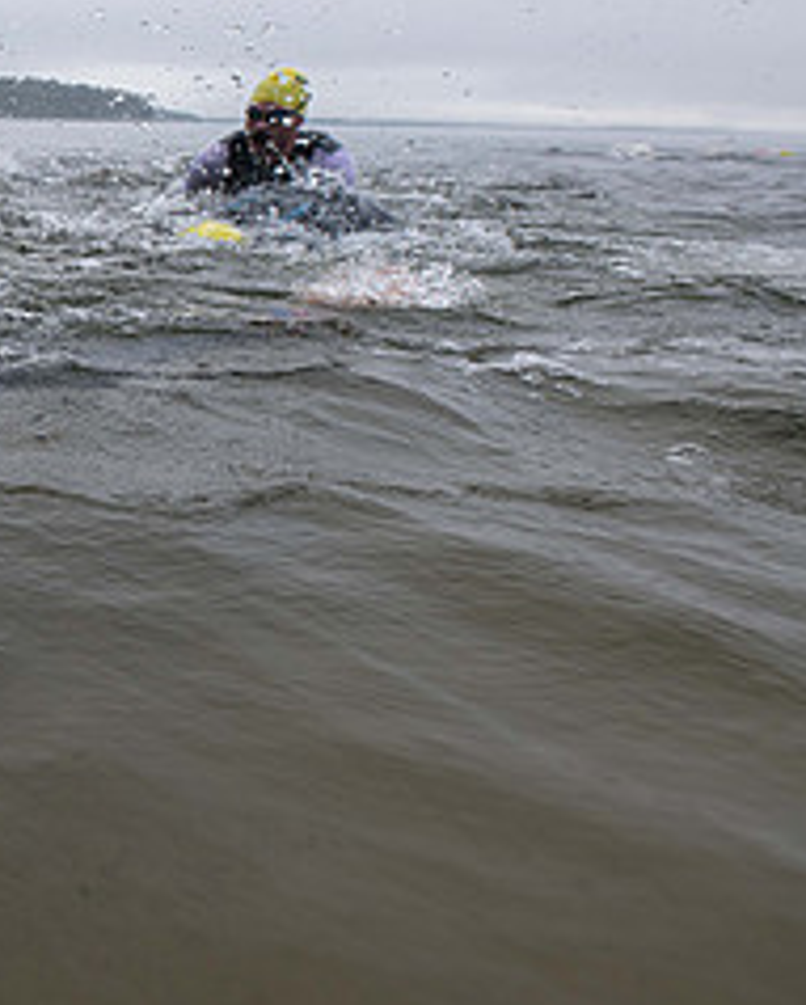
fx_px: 952
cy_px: 378
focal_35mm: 32
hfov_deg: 29.1
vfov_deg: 55.0
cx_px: -392
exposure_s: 1/800
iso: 320
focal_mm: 14
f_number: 4
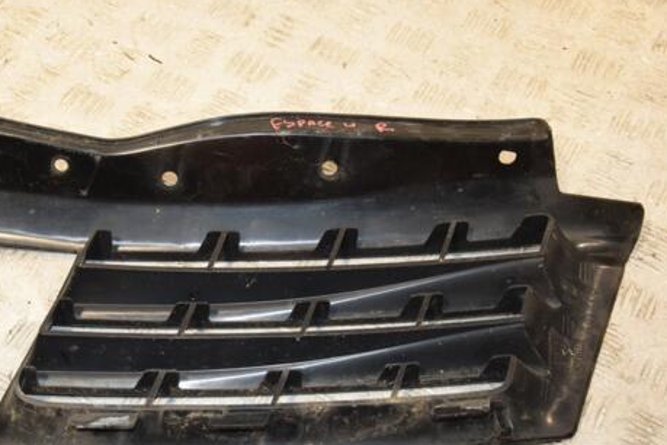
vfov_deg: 26.4
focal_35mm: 51
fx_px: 945
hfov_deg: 38.6
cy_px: 275
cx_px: 240
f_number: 5.6
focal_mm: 26
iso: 800
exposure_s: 1/200
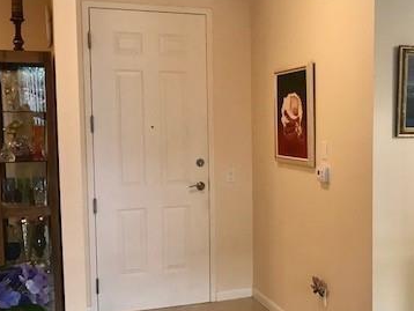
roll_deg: -0.1
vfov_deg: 29.1
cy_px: 172
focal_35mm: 50
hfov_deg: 37.3
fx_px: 598
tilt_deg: -4.7
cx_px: 306
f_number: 1.8
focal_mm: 3.99
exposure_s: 1/15
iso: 40
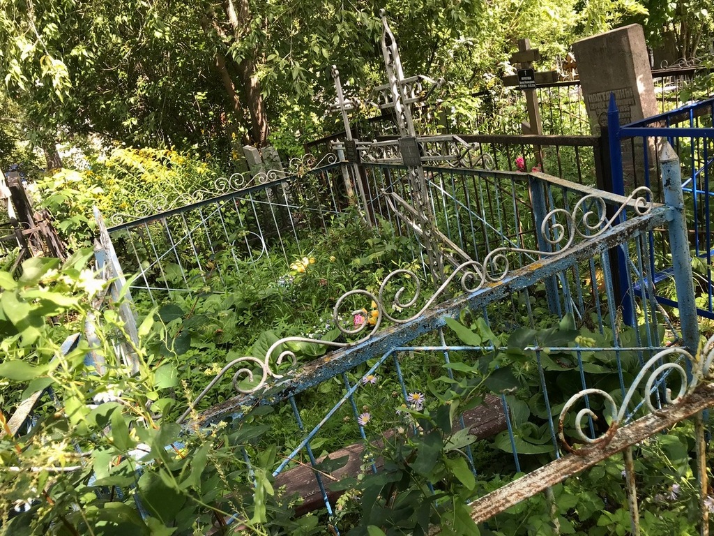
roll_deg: +14.7
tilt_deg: -19.9
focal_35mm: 28
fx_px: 578
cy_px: 268
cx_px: 357
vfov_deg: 49.7
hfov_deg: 63.4
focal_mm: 3.99
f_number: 1.8
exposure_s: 1/185
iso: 20
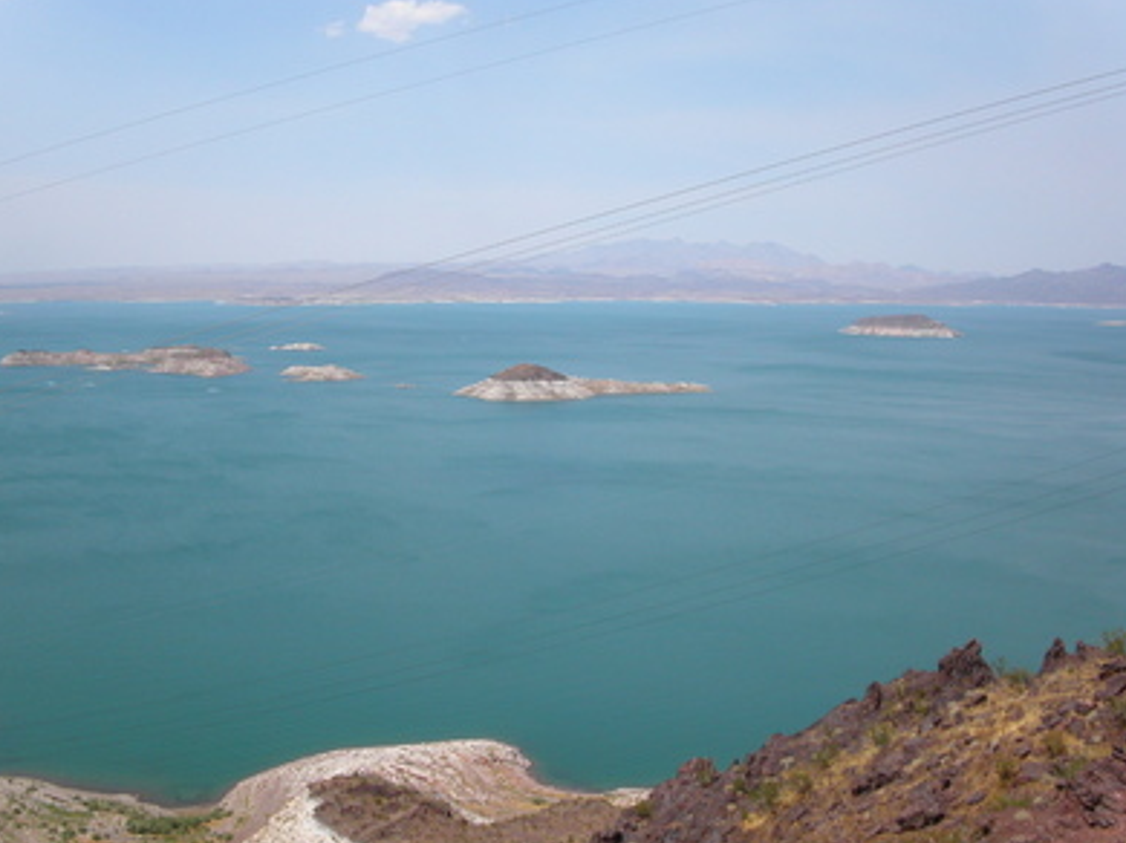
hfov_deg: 47.9
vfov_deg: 36.8
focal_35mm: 39
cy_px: 419
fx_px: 1268
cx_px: 557
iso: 100
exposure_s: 1/350
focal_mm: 7.8
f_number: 8
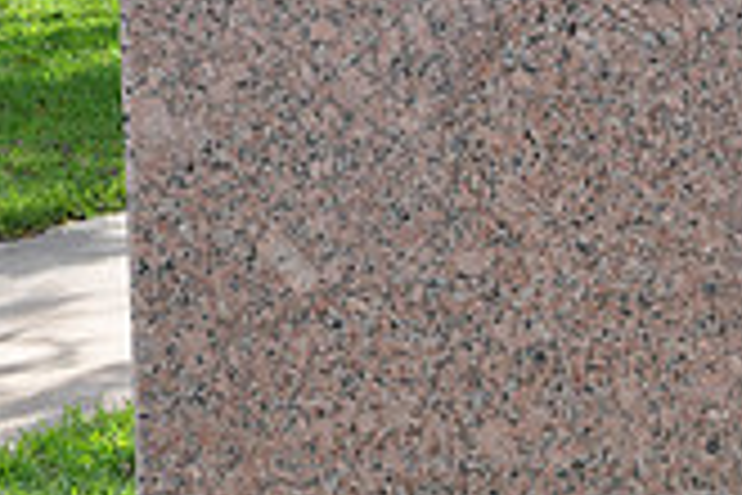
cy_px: 538
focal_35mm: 132
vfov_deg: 10.3
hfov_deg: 15.4
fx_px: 2715
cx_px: 643
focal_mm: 25
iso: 200
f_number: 10
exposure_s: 1/100
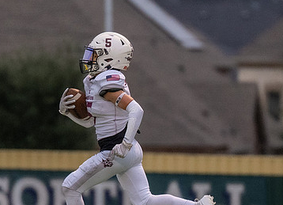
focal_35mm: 940
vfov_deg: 1.5
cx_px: 122
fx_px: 7588
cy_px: 142
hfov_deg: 2.1
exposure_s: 1/1250
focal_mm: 200
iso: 2000
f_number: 2.8
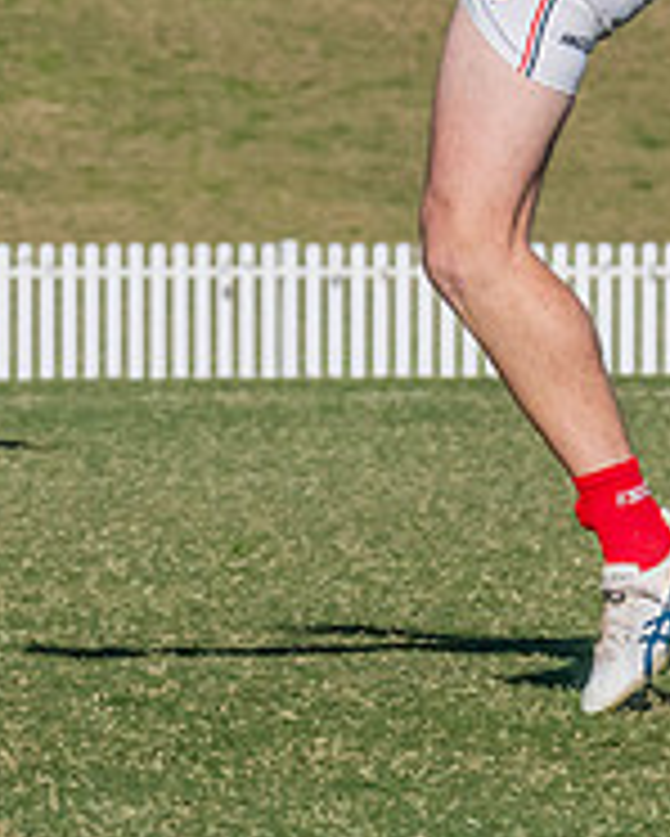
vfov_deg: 1.9
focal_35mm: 998
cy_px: 110
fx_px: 24717
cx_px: 212
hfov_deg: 1.6
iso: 800
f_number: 16
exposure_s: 1/1250
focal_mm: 210
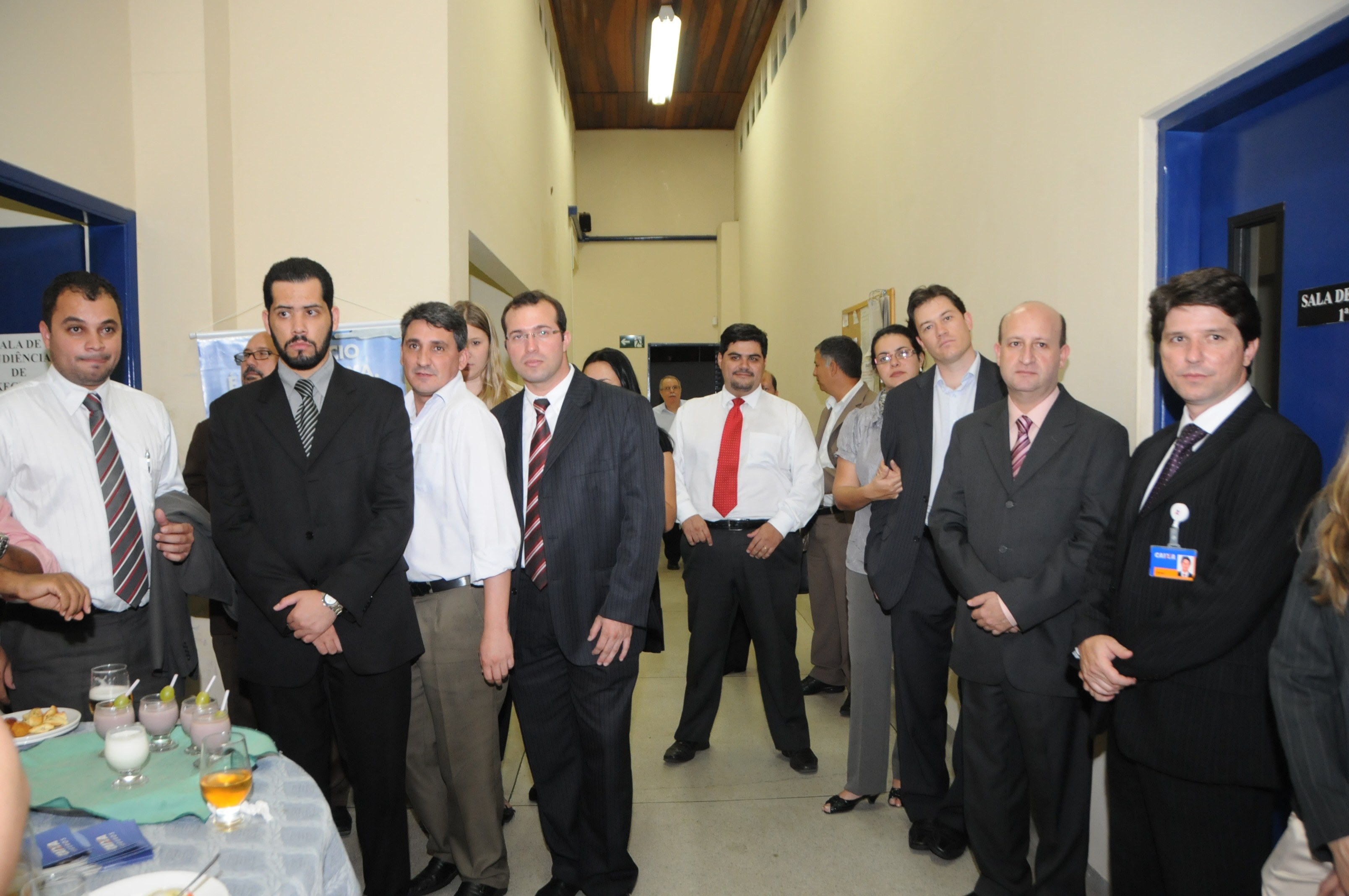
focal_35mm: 27
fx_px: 1011
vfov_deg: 47.8
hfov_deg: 67.4
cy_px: 448
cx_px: 674
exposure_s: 1/160
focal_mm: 18
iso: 1000
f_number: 3.5
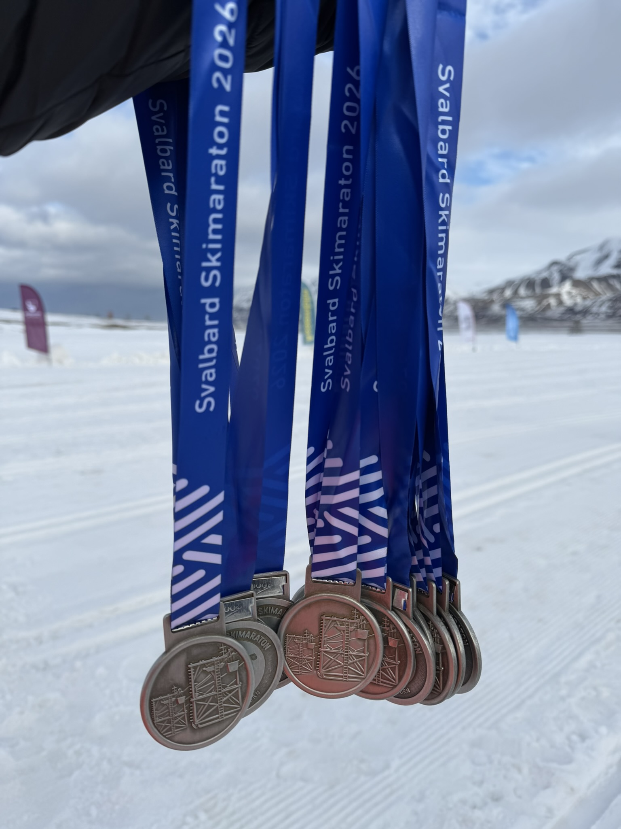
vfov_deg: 71.6
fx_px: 574
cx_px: 310
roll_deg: +0.6
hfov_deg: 56.8
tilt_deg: -9.2
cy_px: 414
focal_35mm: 24
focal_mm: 6.76
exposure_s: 1/4975
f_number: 1.78
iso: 80
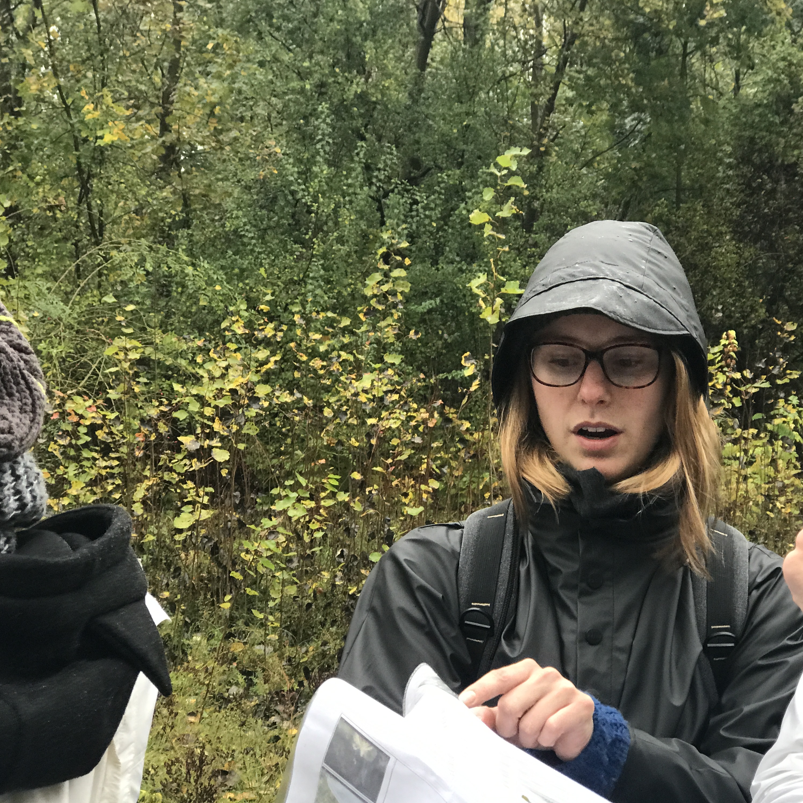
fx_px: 1785
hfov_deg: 25.3
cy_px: 400
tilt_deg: -0.9
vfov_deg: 25.4
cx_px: 507
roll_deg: -0.1
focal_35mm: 68
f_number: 2.8
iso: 160
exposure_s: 1/100
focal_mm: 6.6
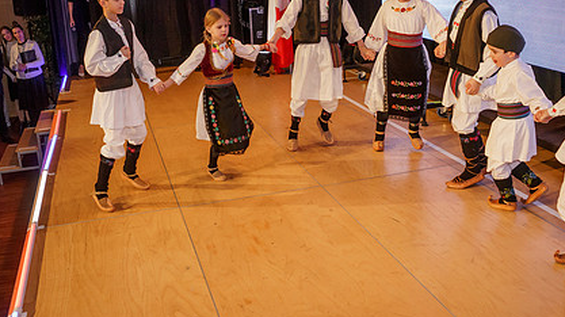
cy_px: 112
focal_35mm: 39
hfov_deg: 51.2
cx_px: 222
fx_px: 584
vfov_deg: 30.2
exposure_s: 1/250
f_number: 4
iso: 2500
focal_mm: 24
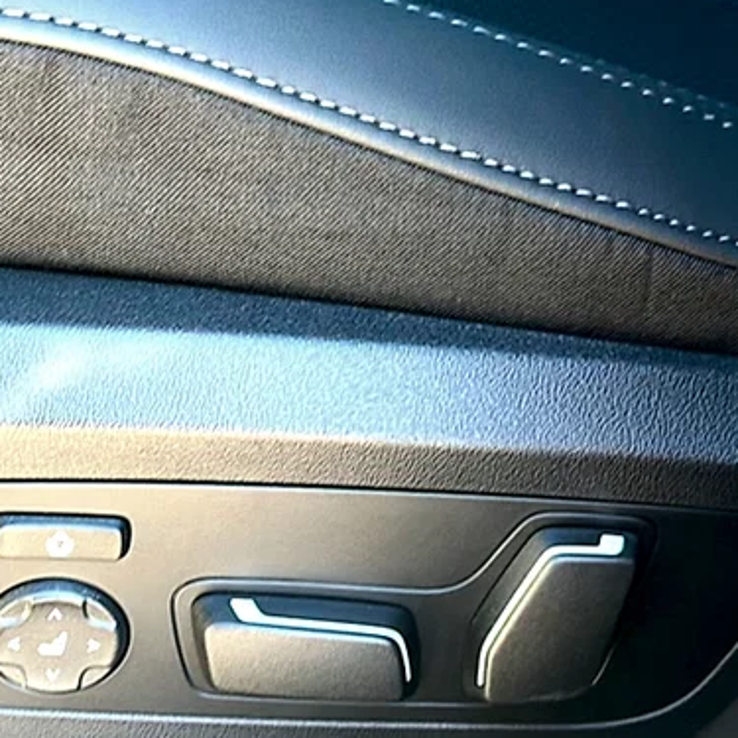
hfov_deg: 19.3
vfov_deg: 19.5
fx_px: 2147
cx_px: 146
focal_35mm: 89
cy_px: 477
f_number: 1.78
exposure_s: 1/94
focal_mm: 6.86
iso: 64
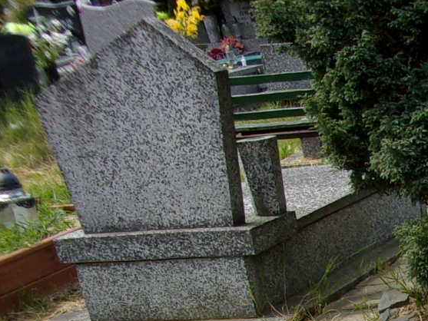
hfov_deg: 16.9
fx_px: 1274
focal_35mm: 103
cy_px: 539
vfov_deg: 13.2
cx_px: 675
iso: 80
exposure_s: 1/220
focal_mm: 5.1
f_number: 3.9
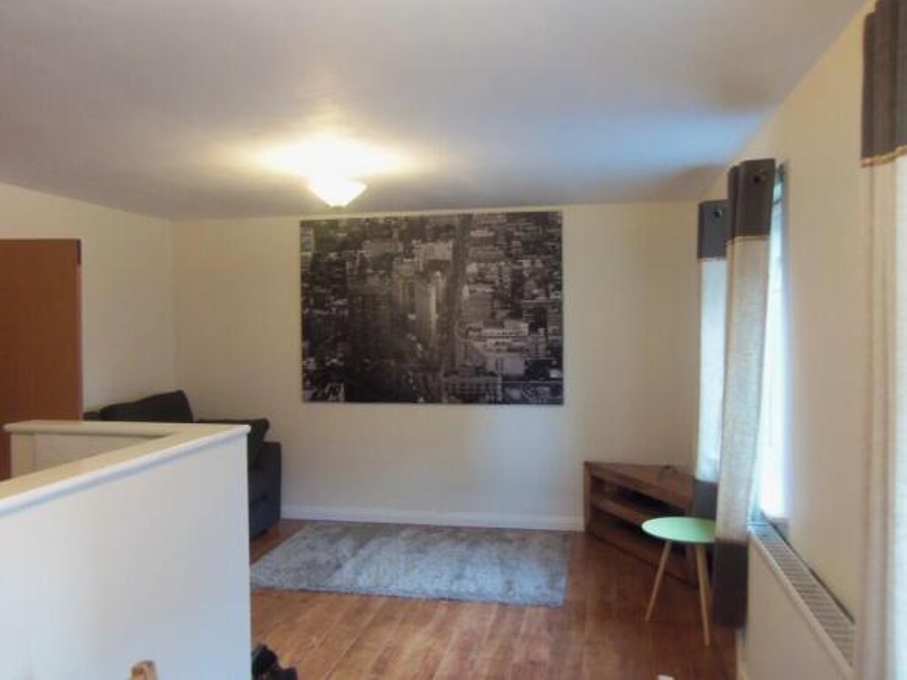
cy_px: 340
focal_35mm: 28
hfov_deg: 63.5
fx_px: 733
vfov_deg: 49.7
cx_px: 454
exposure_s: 1/8
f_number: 3.9
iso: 400
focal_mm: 5.1
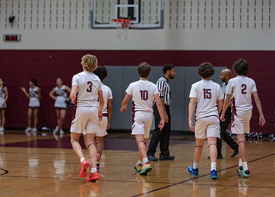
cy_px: 98
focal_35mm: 141
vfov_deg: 10.2
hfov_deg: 14.2
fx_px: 1105
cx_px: 138
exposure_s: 1/1000
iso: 1250
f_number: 1.8
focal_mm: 135
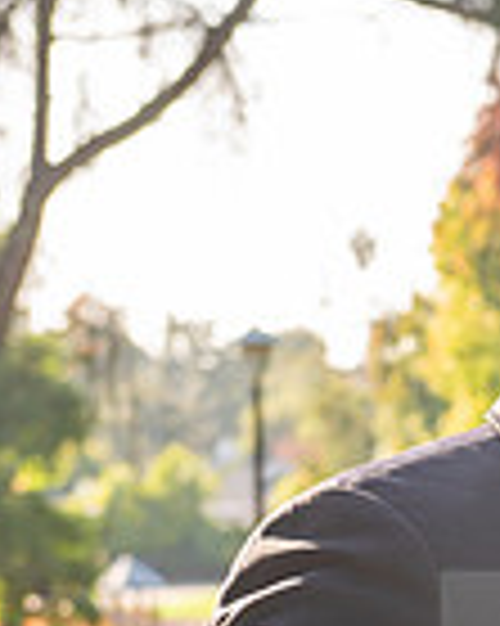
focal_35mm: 220
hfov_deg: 6.9
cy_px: 678
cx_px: 833
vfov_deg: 8.7
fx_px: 4074
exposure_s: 1/250
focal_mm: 56
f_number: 5.6
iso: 200
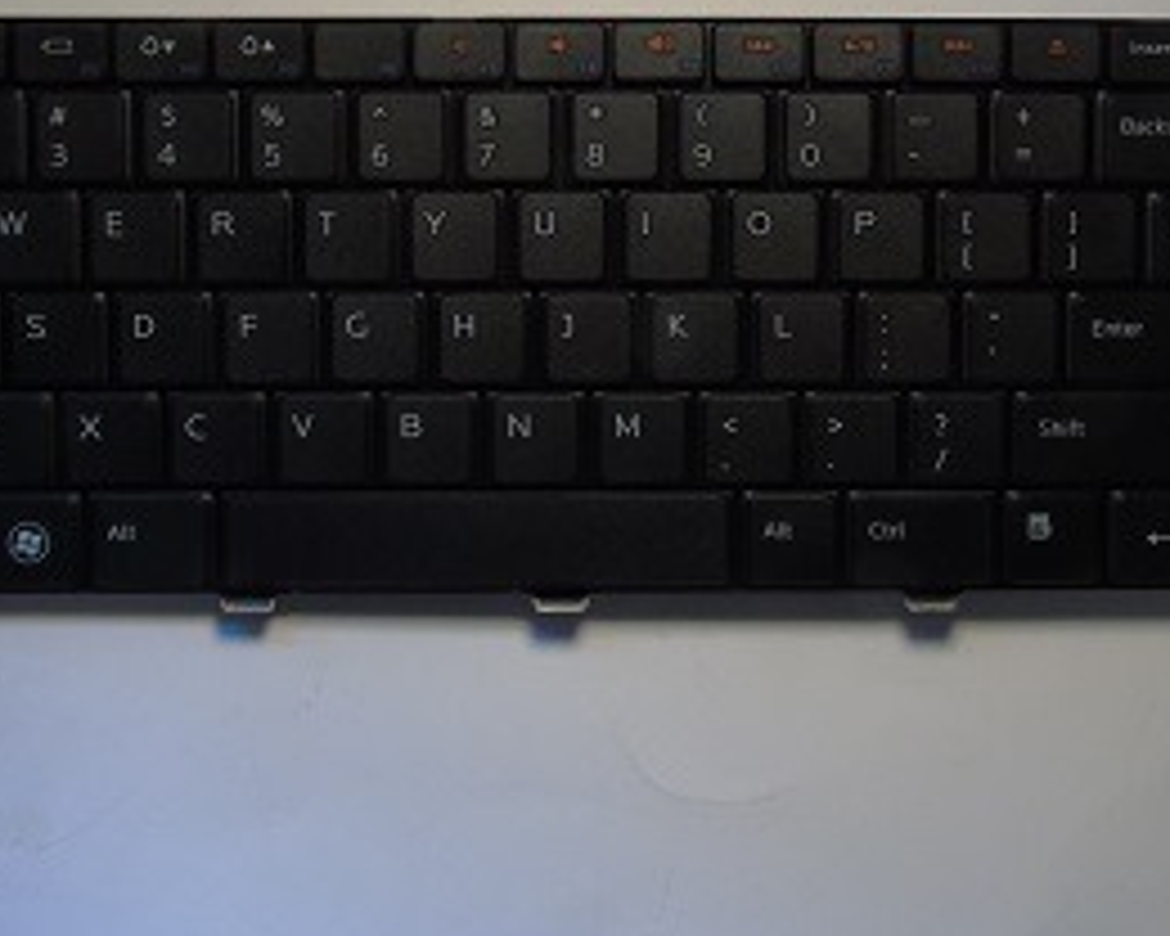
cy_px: 320
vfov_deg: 29.5
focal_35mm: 51
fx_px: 1766
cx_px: 580
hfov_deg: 36.7
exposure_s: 1/8
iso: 200
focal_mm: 6.1
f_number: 5.6
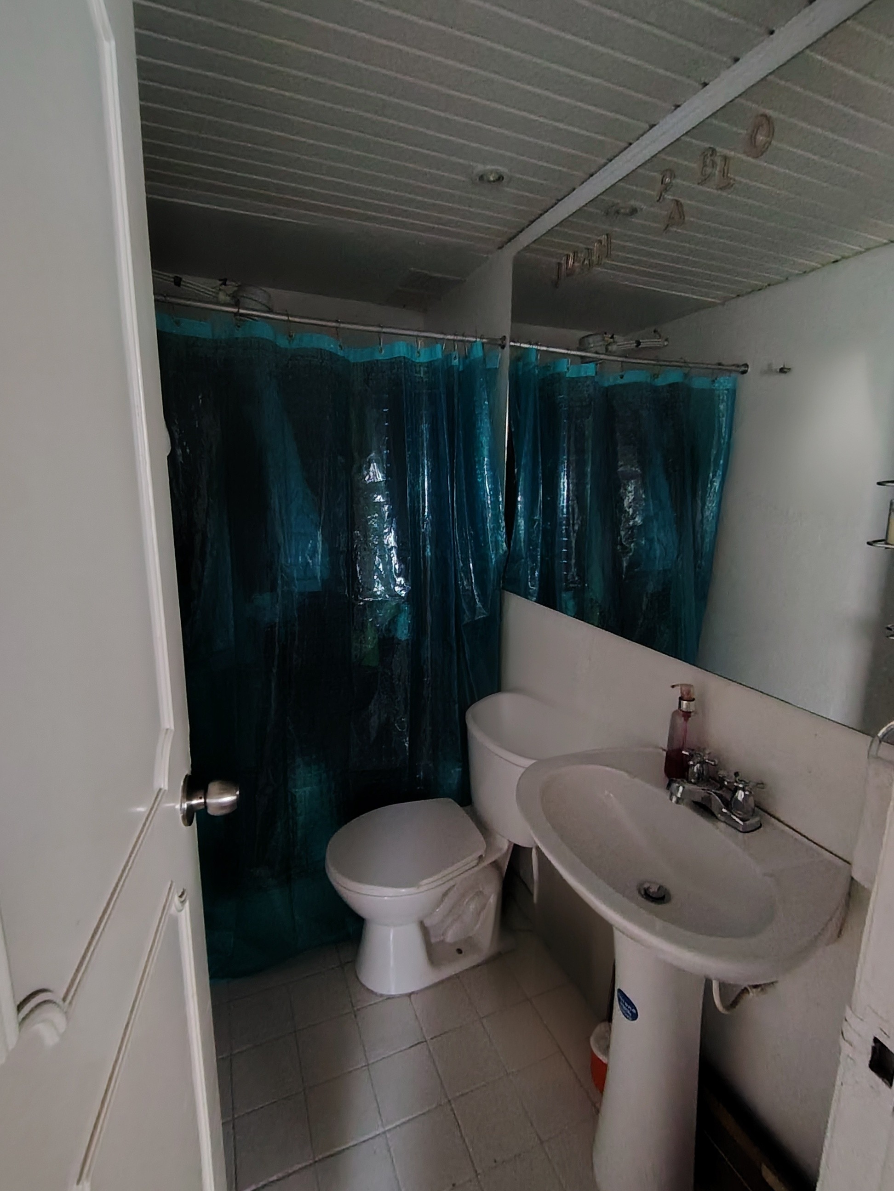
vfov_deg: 91.0
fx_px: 585
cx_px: 447
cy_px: 596
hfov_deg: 74.7
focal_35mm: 17
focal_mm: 1.43
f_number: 2.2
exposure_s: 1/20
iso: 1104
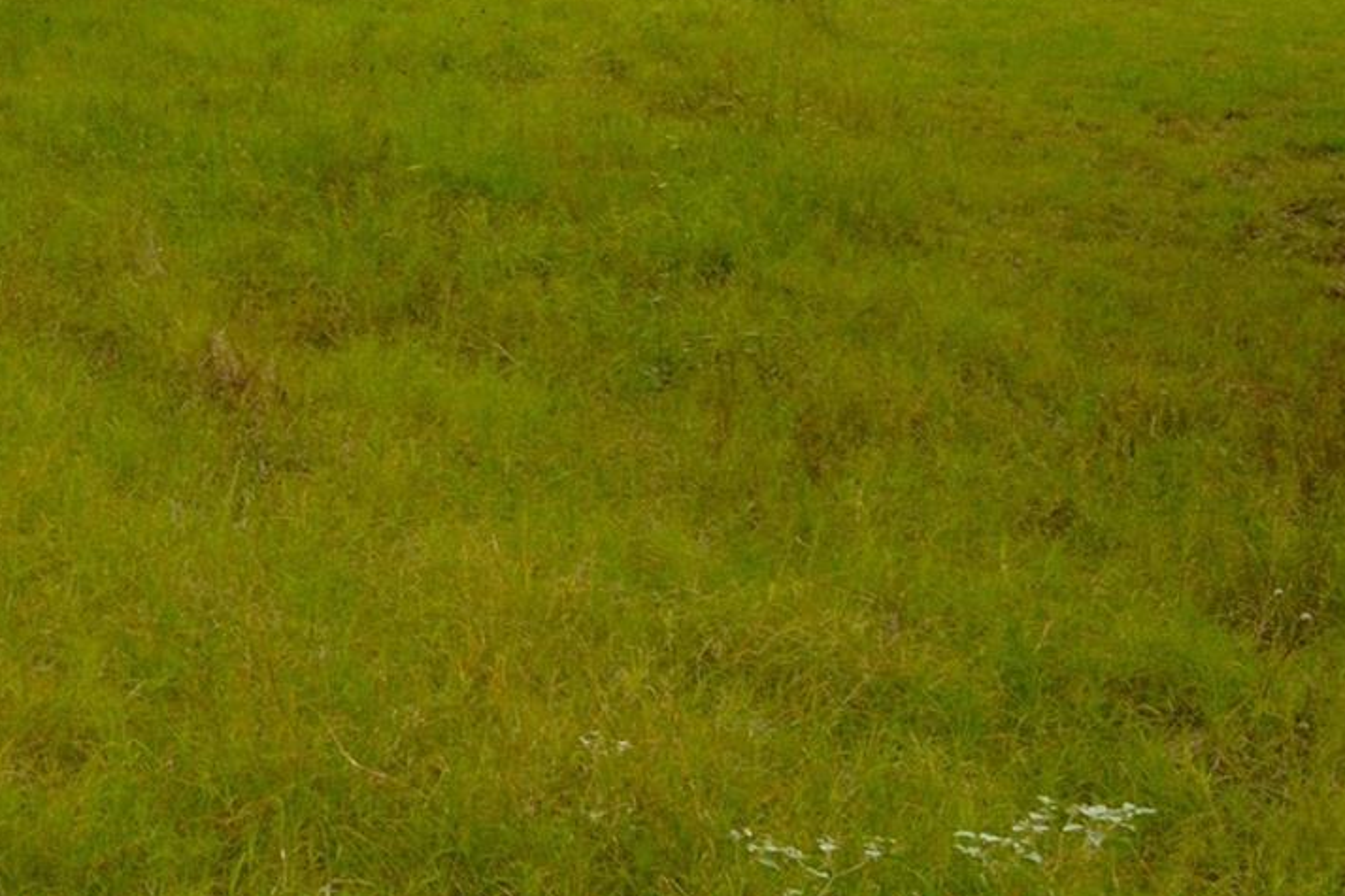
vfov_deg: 15.6
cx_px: -436
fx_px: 3212
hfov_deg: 21.3
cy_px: 28
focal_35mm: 86
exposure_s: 1/200
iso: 100
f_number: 9
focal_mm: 20
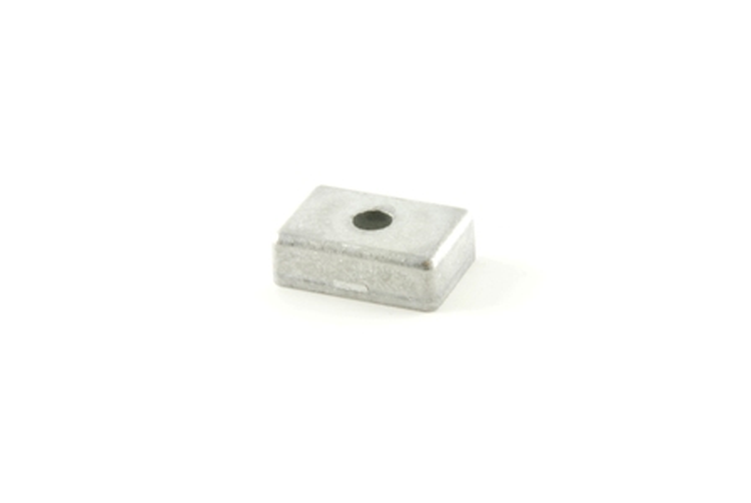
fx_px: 4230
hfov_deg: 10.1
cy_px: 252
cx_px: 376
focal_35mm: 202
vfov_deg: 6.8
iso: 100
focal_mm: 135
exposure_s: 1/1.3
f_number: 36
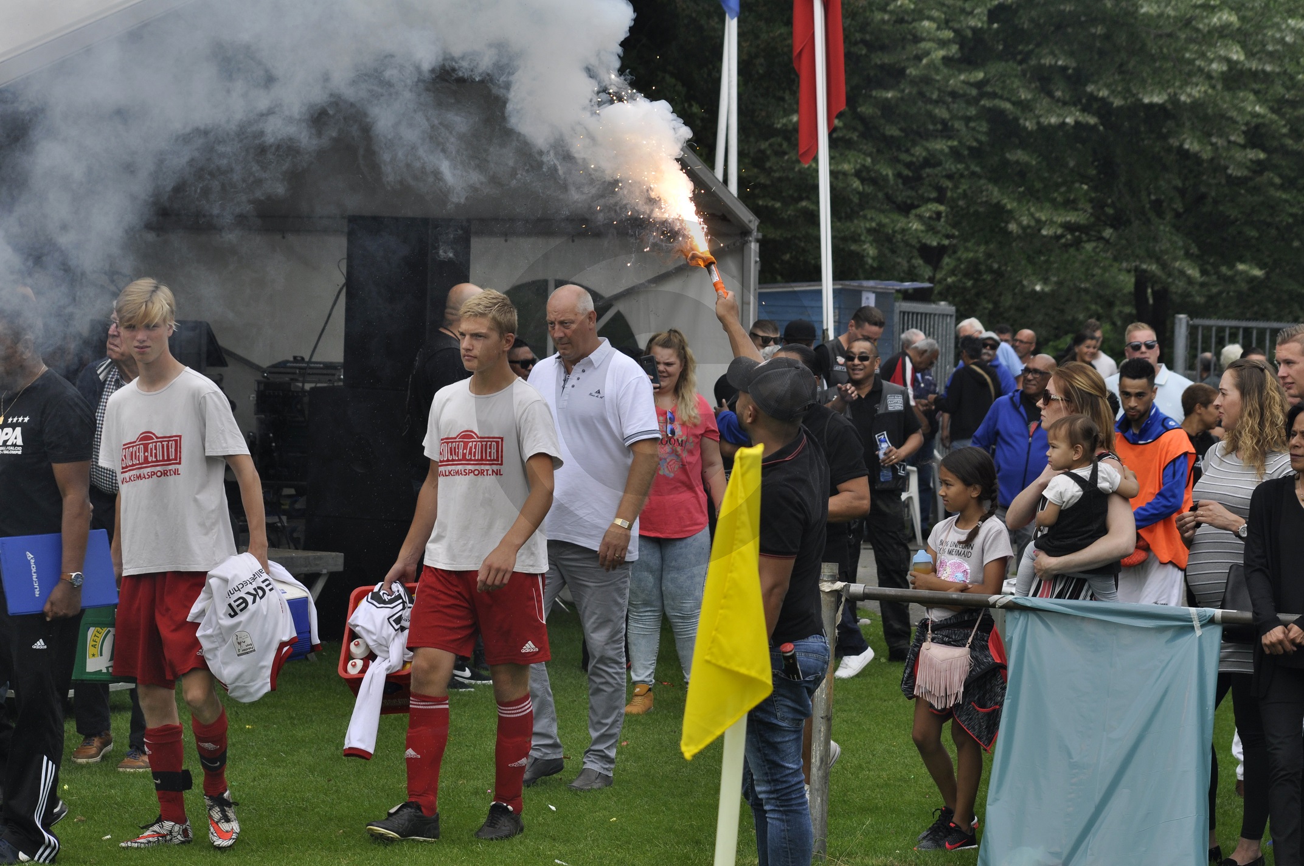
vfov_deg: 13.0
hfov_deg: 19.5
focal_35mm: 105
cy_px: 433
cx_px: 652
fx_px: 3799
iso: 200
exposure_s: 1/640
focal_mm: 70
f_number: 6.3
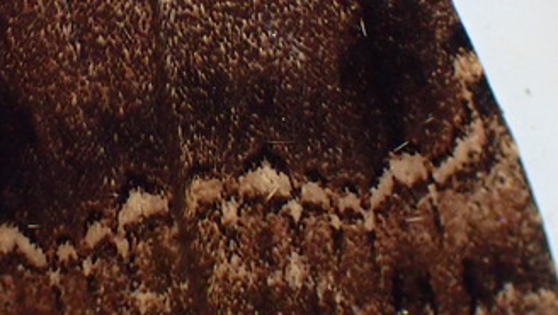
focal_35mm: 153
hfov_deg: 13.9
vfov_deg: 7.9
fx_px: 2265
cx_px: 62
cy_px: 58
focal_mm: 9.65
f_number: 3.3
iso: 640
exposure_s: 1/200
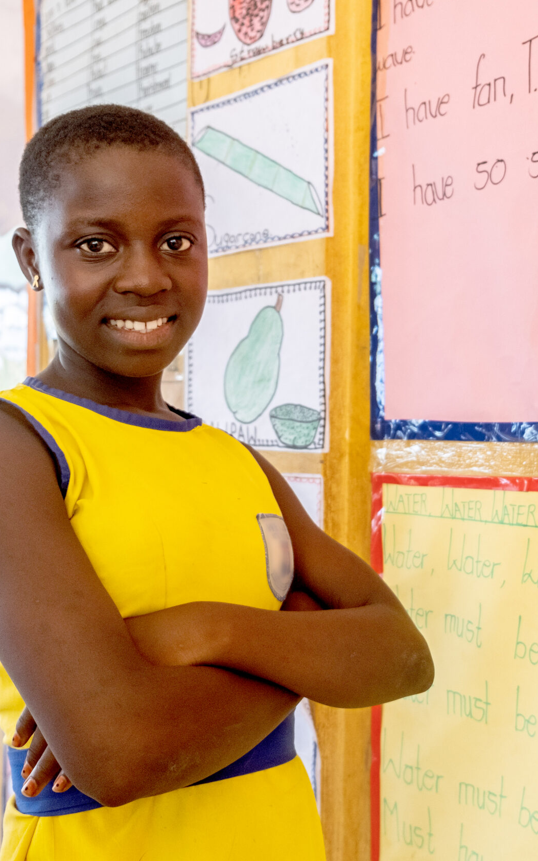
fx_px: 1126
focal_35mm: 48
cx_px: 312
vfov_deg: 41.8
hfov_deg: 26.8
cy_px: 426
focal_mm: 20.5
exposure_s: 1/200
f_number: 3.2
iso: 1250
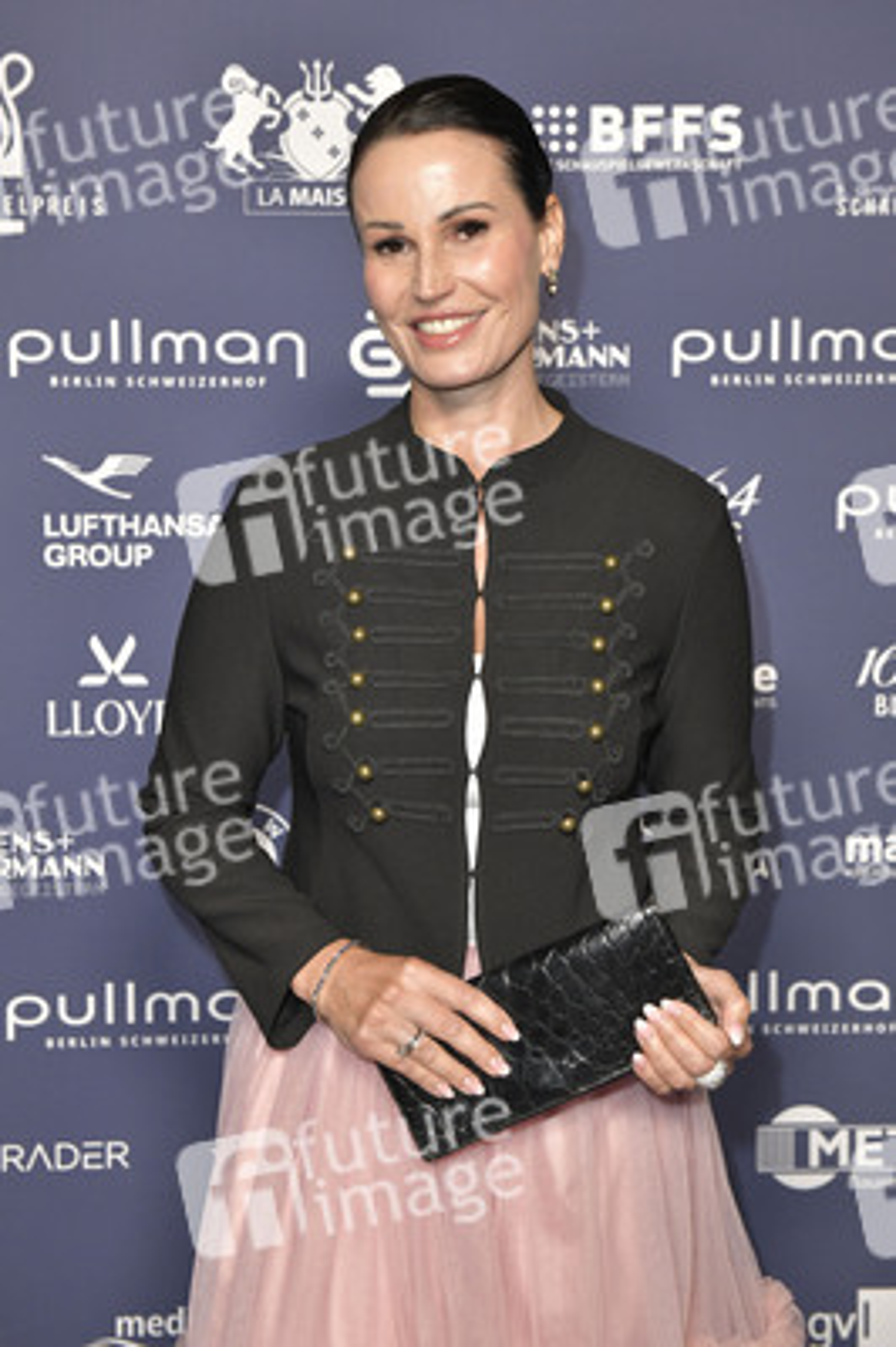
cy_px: 674
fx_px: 2057
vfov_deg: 36.3
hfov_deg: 24.6
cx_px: 448
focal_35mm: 55
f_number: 6.3
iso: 2000
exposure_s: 1/250
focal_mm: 55
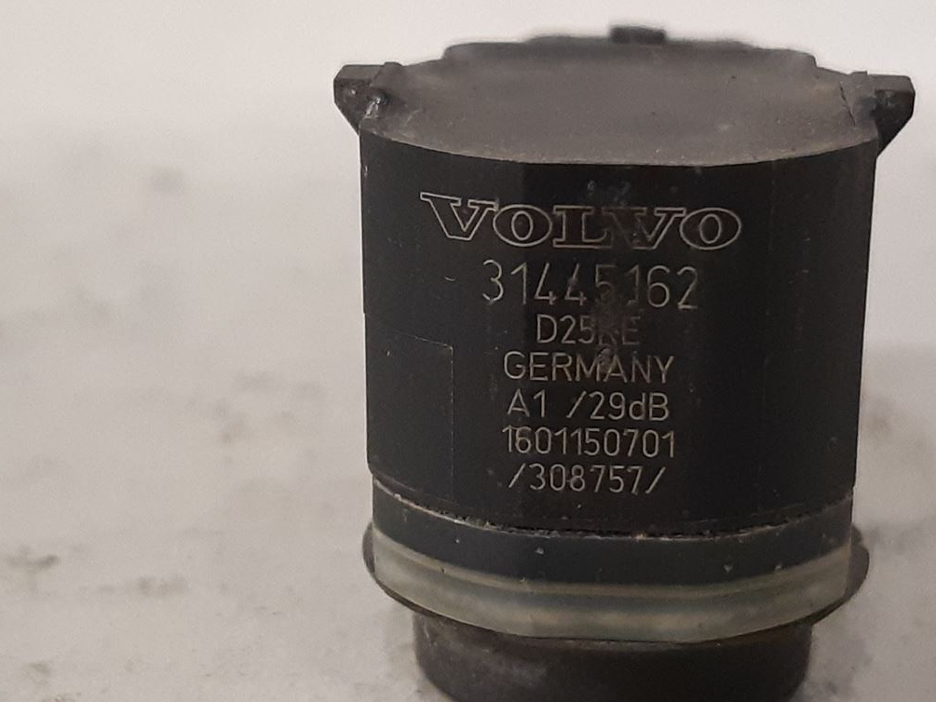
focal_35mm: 53
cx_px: 497
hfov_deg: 36.2
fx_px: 1433
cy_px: 477
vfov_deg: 27.3
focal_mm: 3.93
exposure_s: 1/50
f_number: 1.7
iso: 320
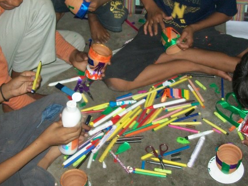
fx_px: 466
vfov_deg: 22.5
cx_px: 121
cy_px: 64
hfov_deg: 29.8
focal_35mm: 65
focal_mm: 6
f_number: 2.7
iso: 100
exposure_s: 1/30
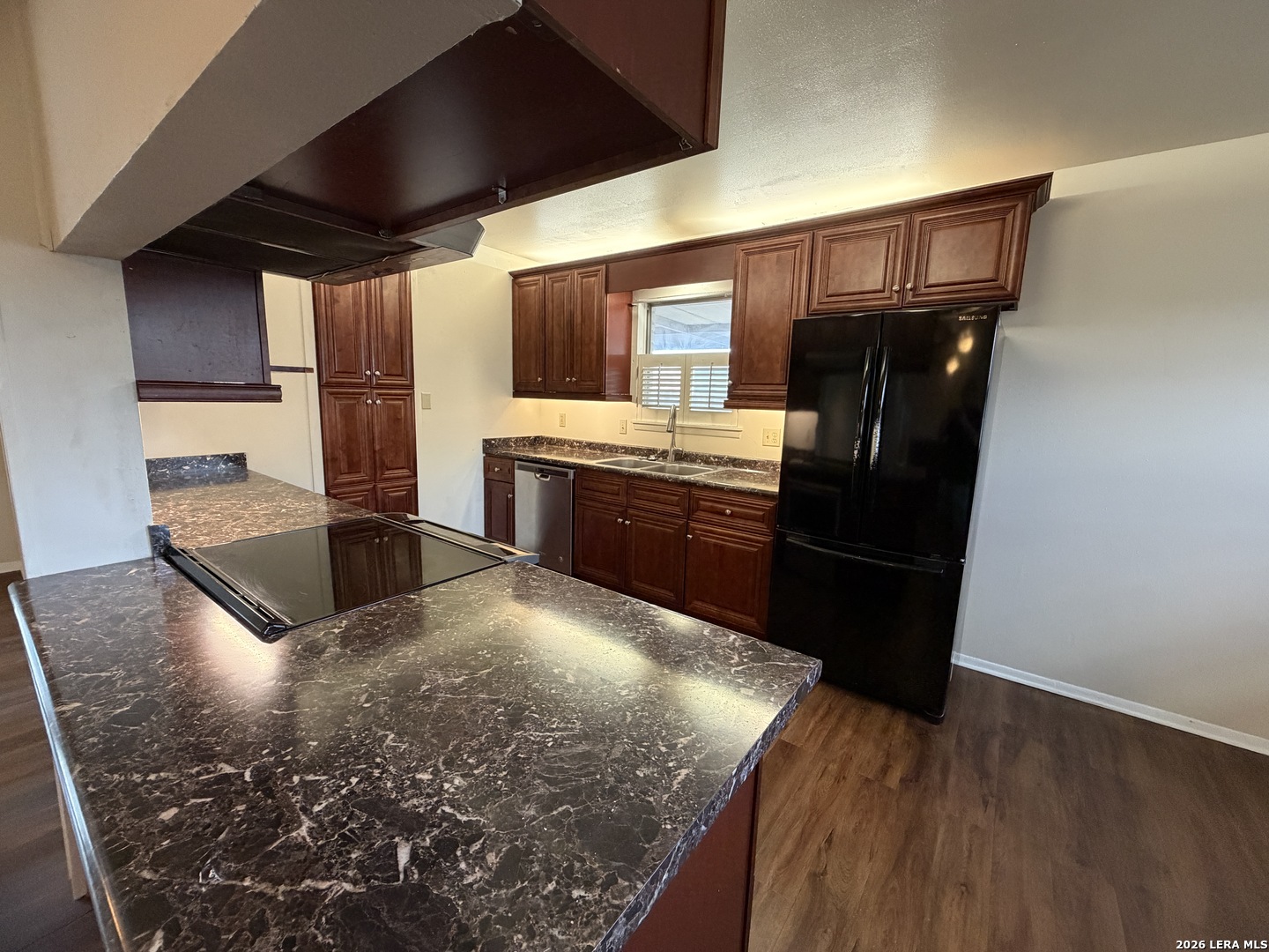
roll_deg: -1.4
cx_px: 634
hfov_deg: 102.1
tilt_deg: -9.4
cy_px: 476
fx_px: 513
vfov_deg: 85.7
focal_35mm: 14
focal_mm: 2.22
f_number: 2.2
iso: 500
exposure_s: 1/60
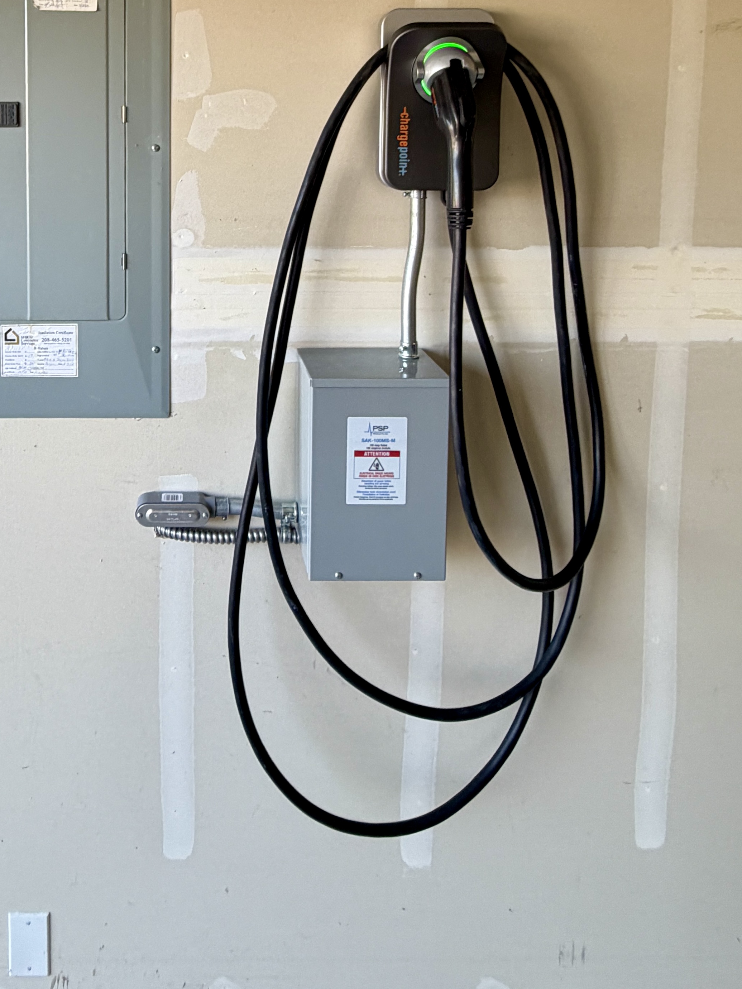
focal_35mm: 28
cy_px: 169
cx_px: 192
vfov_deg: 57.6
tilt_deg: -2.0
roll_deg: +0.2
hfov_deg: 48.0
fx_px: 800
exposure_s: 1/120
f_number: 2.2
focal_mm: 2.22
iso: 80
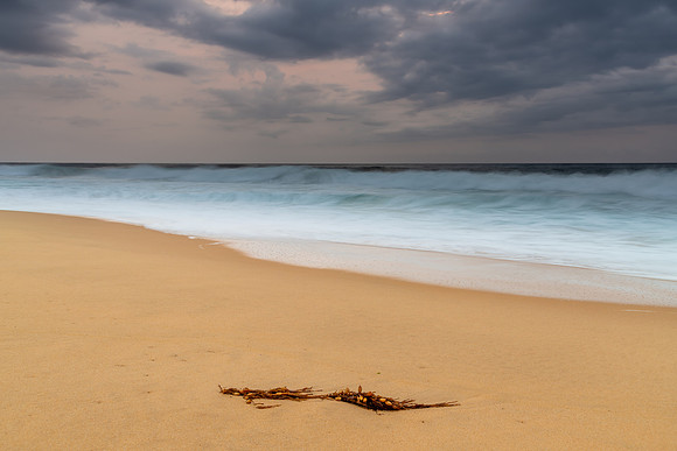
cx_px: 338
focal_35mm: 33
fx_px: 623
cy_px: 226
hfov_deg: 57.0
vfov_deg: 39.8
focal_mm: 32
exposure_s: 1.6
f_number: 8
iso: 31
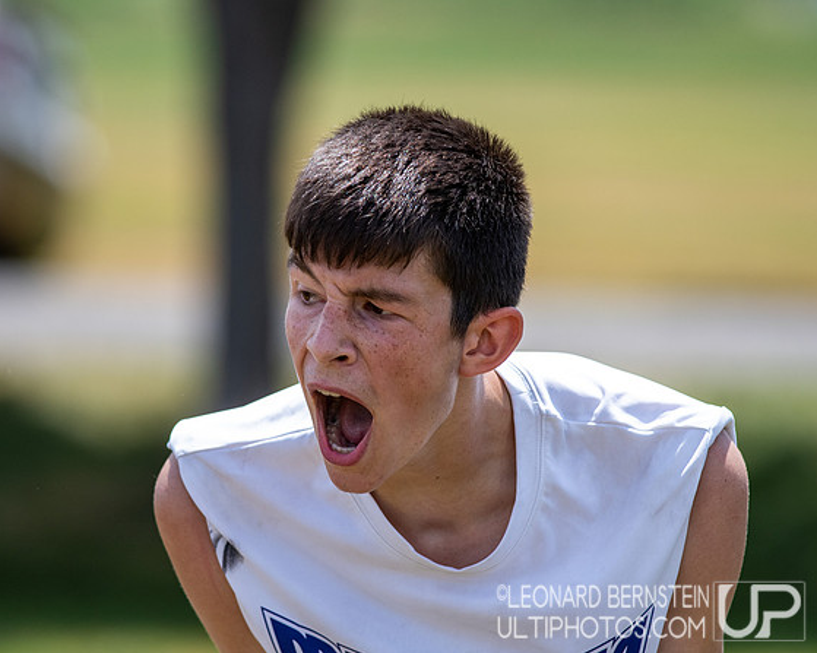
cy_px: 327
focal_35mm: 510
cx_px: 348
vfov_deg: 3.0
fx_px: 12330
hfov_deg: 3.8
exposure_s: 1/2500
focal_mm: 300
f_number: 4.5
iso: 400
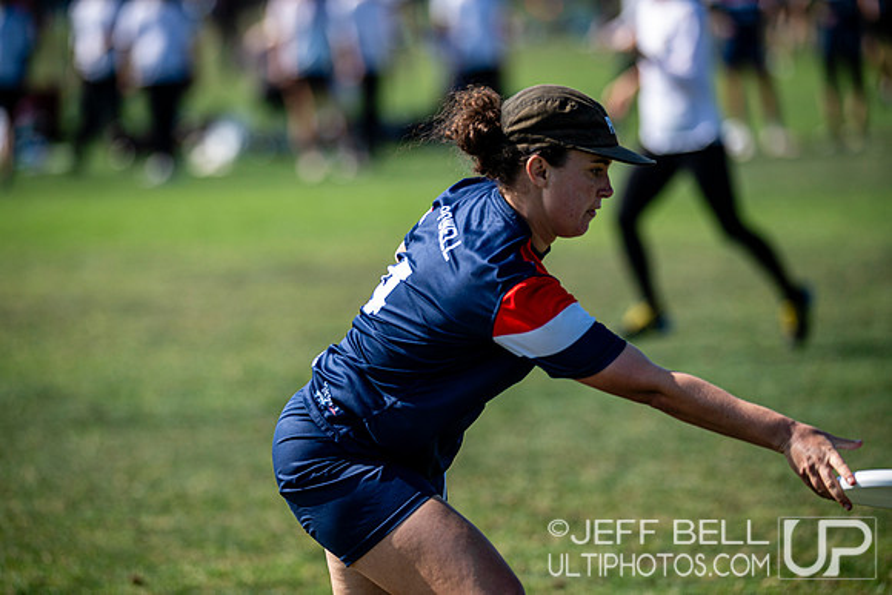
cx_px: 446
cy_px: 298
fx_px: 5452
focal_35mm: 220
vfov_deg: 6.2
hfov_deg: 9.4
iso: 200
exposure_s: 1/2500
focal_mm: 220
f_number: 3.2
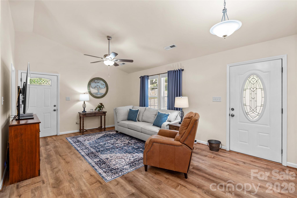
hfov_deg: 96.7
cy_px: 99
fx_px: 132
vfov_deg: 73.7
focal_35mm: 16
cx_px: 148
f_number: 8
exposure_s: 1/2.5
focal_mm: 16
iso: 100
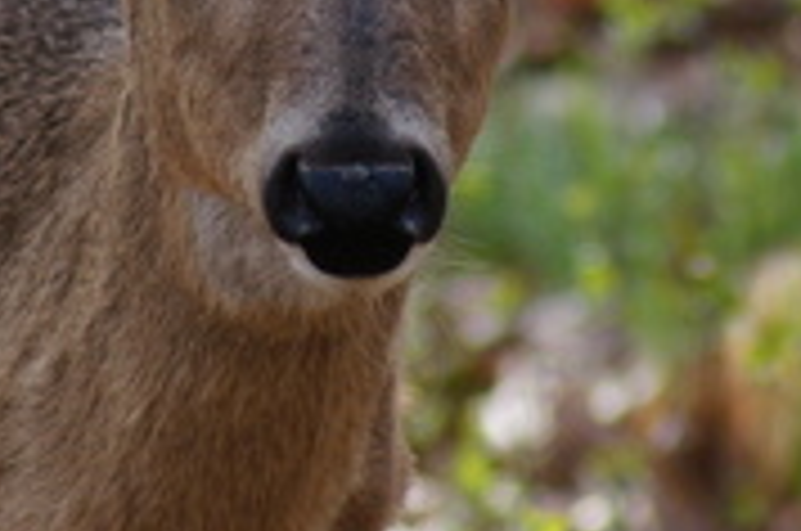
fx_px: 33581
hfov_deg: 1.4
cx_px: 324
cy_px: 11
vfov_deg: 0.9
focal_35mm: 1512
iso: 400
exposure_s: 1/160
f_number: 6.3
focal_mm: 280
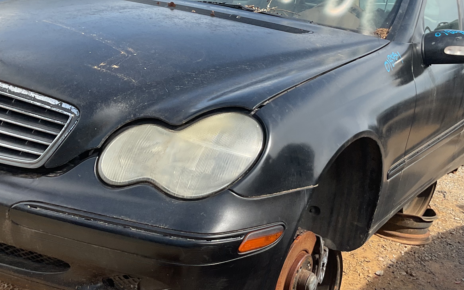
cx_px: 261
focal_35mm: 53
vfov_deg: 24.4
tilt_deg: -13.7
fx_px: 670
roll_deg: -12.2
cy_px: 155
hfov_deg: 38.1
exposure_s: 1/842
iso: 16
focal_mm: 3
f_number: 1.8
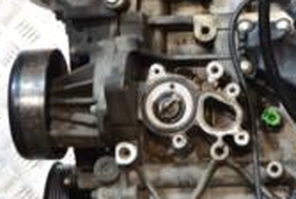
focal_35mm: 129
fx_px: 1063
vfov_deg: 10.7
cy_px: 117
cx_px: 227
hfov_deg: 15.8
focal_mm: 24
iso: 900
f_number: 4
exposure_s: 1/30
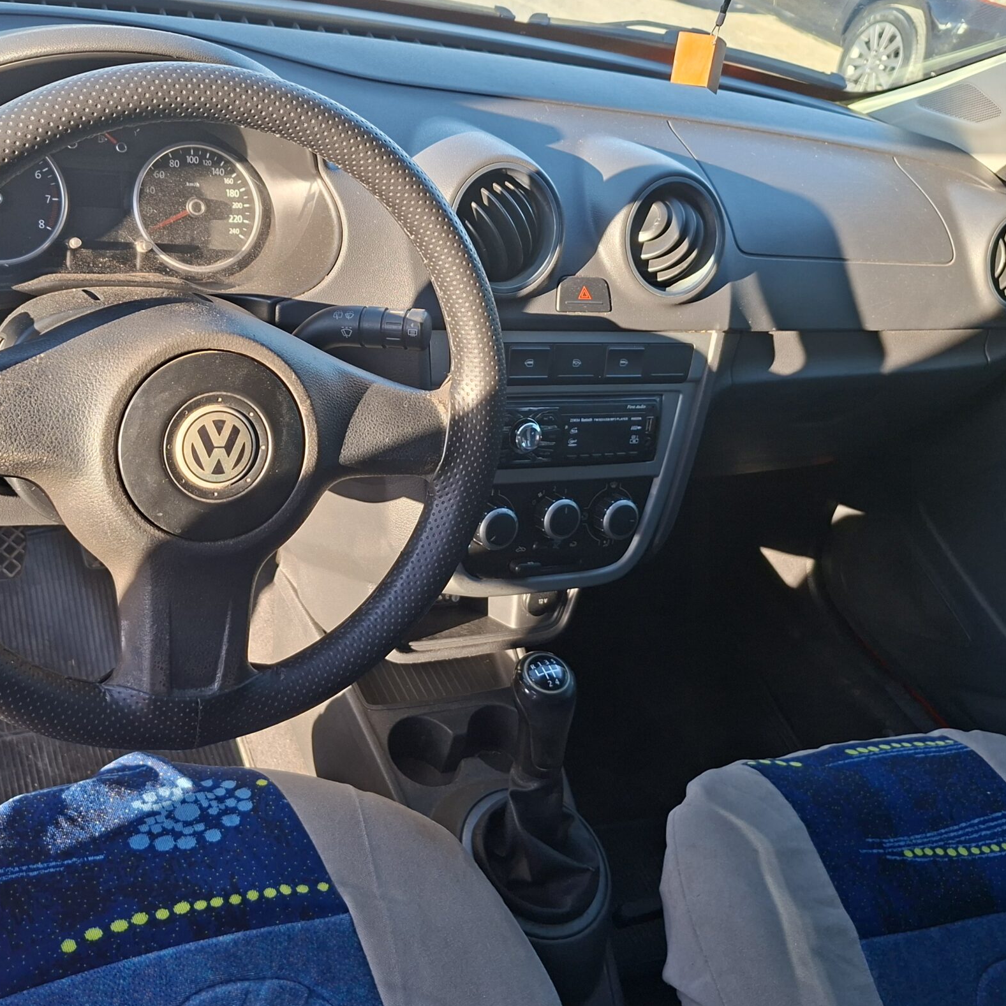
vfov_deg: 49.5
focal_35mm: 33
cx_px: 409
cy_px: 410
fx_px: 1085
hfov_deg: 49.5
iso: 50
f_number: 1.8
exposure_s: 1/135
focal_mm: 5.54
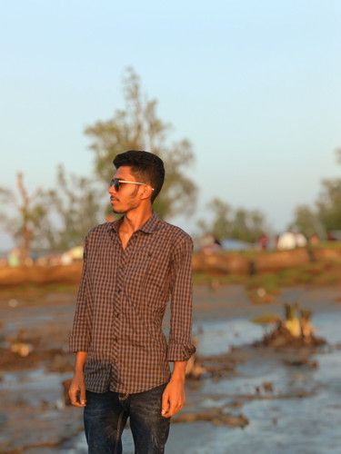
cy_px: 227
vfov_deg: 27.0
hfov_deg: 20.4
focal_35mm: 72
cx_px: 170
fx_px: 946
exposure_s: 1/141
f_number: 0.95
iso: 100
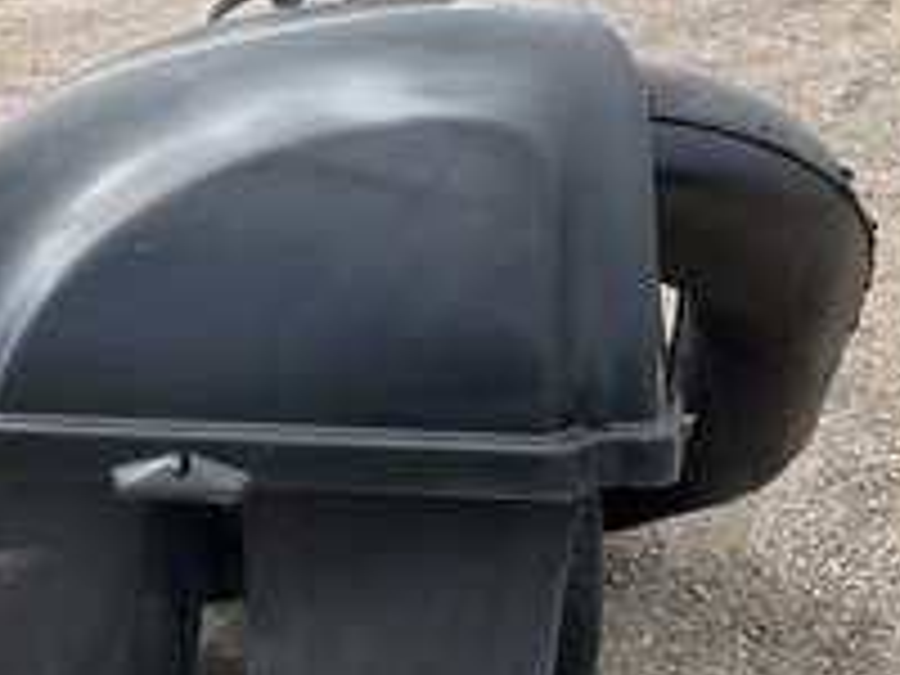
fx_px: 1508
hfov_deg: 33.1
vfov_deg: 24.9
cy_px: 508
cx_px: 351
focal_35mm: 58
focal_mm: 3
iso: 25
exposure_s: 1/562
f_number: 1.8
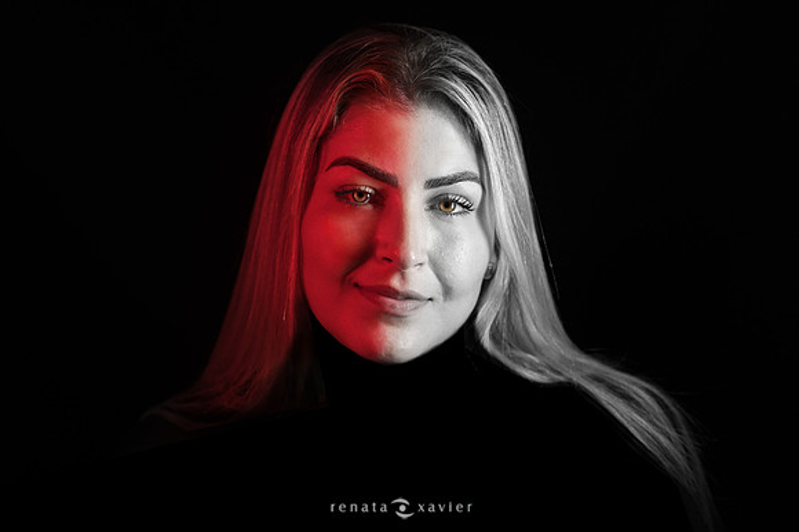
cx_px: 400
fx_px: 1885
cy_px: 266
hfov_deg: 23.9
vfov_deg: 16.1
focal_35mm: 85
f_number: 3.2
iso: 800
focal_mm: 85
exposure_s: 1/250
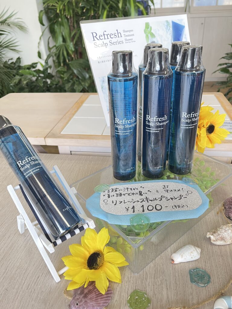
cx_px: 116
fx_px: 232
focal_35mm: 26
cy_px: 154
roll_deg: +3.7
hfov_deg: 53.1
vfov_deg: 67.3
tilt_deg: -31.9
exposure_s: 1/85
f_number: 1.6
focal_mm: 5.1
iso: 125
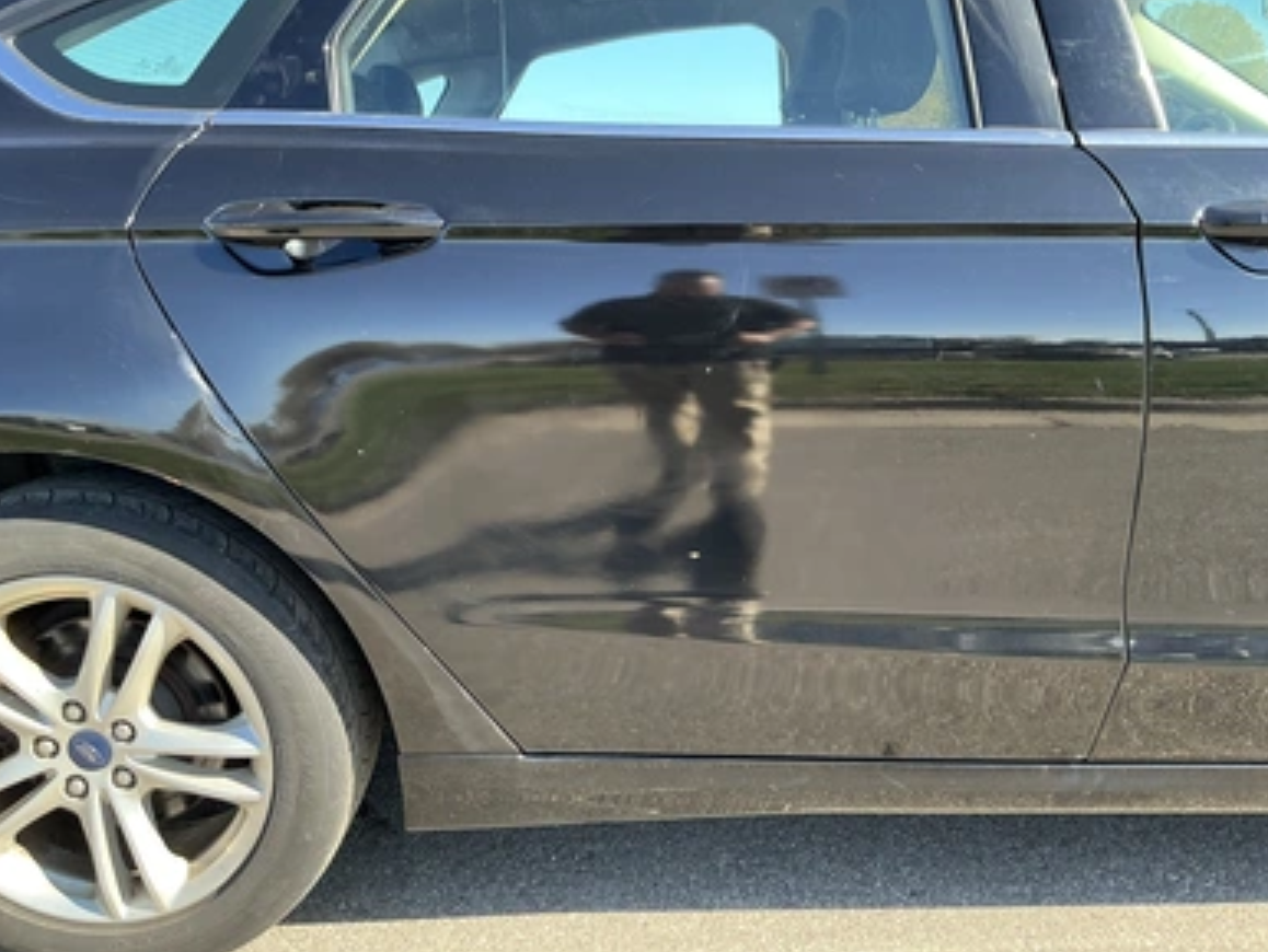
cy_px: 473
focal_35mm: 29
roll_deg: -0.1
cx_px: 621
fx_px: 1063
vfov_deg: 48.3
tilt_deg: -14.2
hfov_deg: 61.6
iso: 32
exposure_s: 1/170
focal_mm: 3
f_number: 1.8
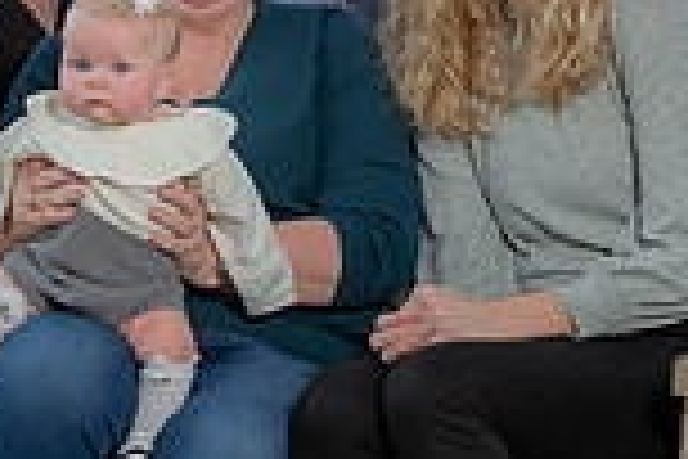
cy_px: -41
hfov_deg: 7.4
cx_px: 229
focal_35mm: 280
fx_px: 5351
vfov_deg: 4.9
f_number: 3.5
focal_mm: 70
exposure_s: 1/200
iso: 160
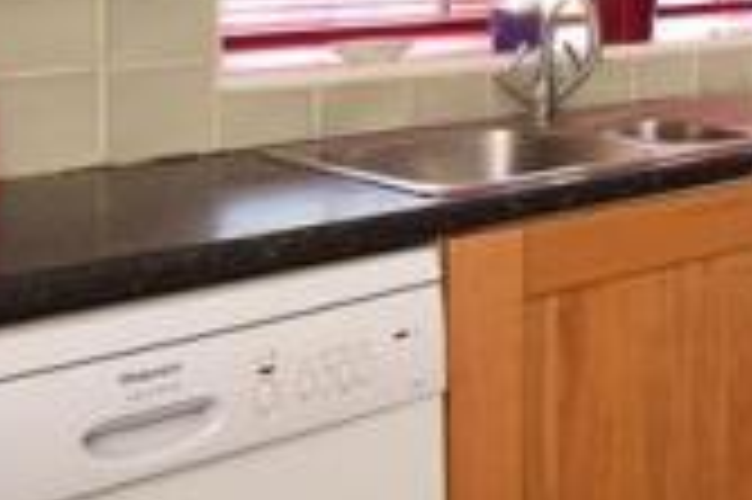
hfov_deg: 22.9
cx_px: 1279
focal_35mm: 59
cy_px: -56
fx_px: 1231
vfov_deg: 21.7
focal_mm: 10
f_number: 6.3
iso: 200
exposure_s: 1/8
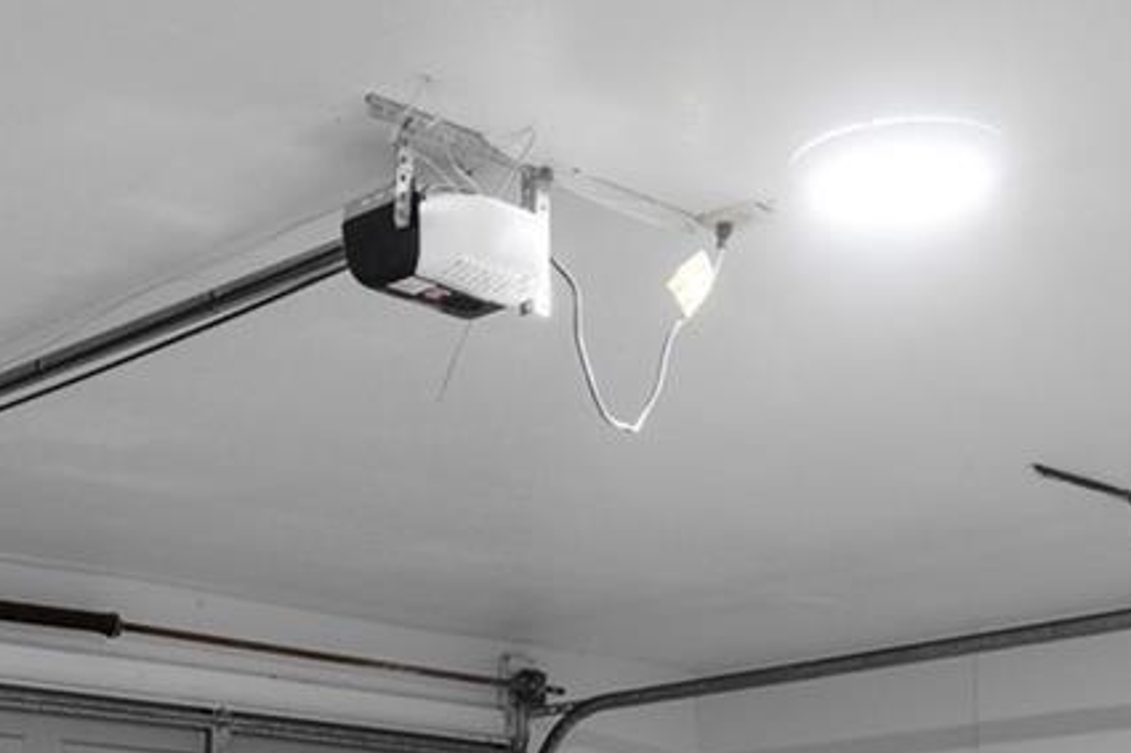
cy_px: 1054
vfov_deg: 19.2
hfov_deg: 31.3
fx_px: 2010
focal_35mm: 64
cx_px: 404
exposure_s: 3.2
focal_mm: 17
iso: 320
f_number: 8
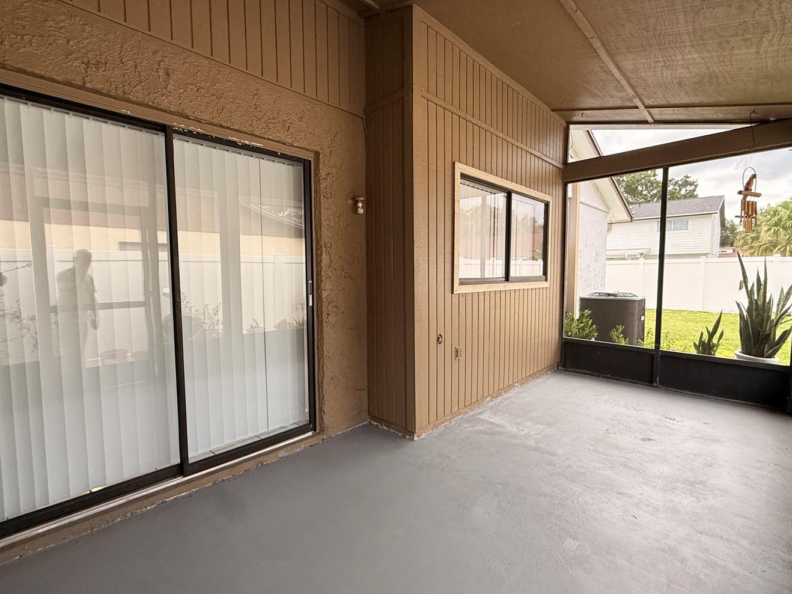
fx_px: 389
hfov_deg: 91.0
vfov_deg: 74.7
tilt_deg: -3.3
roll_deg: +0.1
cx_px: 404
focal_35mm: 17
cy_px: 301
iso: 200
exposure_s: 1/99
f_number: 2.2
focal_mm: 2.22
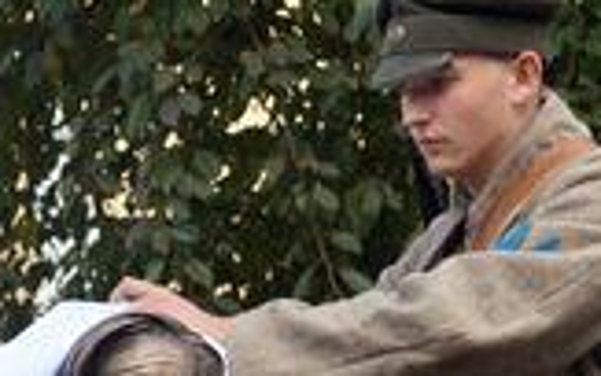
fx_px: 3015
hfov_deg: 11.2
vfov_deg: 7.0
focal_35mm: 184
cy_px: 555
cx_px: -125
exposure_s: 1/160
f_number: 6.3
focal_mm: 28
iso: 100
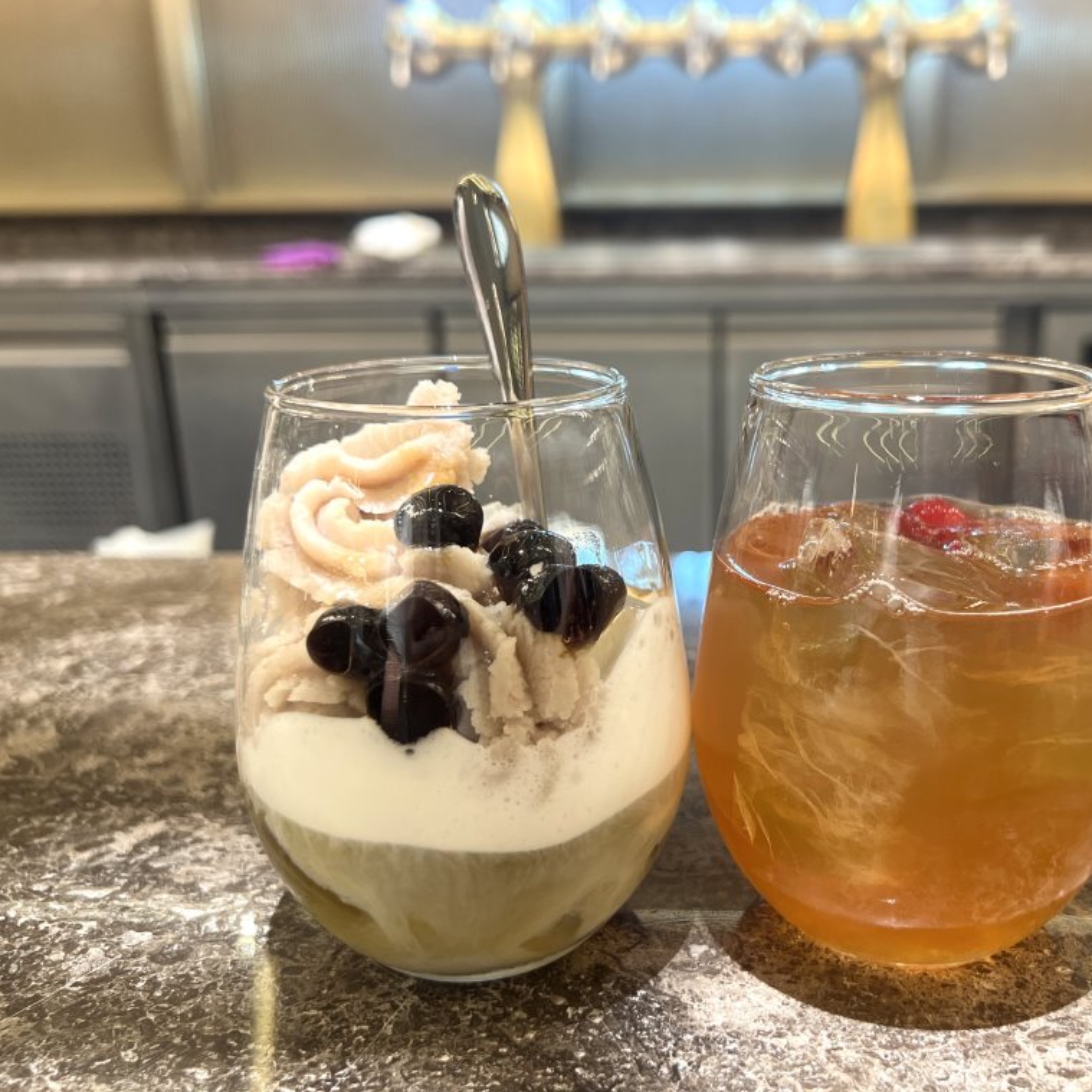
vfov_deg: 52.5
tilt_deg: -16.8
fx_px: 1106
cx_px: 689
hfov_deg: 51.9
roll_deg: +0.8
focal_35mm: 31
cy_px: 541
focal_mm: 5.7
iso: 200
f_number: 1.5
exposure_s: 1/60
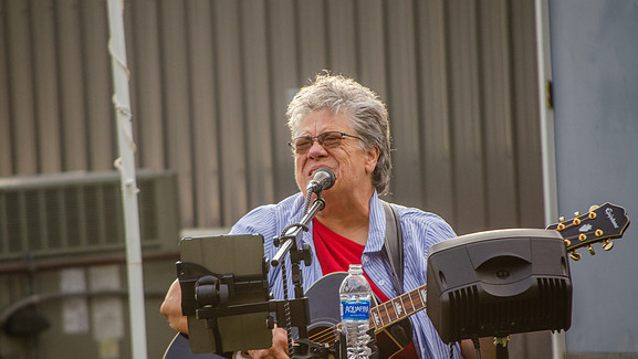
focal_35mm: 315
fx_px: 5331
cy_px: 192
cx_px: 320
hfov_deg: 6.8
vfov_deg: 3.9
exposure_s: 1/500
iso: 400
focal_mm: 200
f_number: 5.6
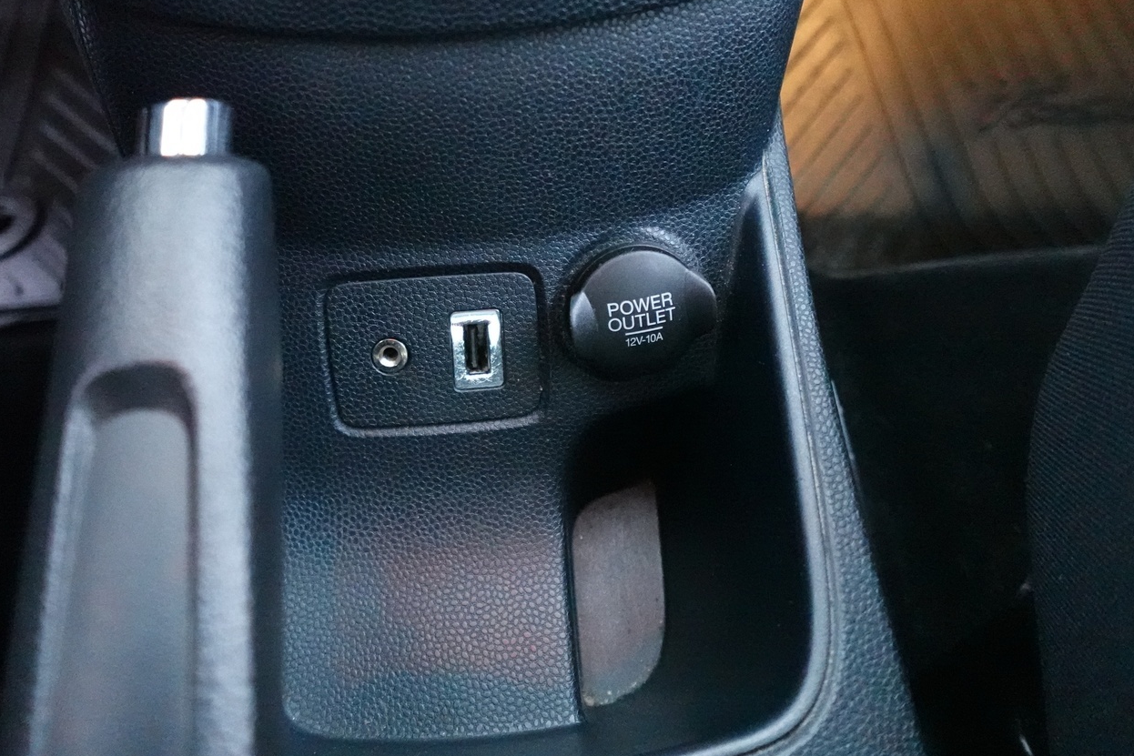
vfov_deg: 49.3
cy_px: 314
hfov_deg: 69.2
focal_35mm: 26
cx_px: 513
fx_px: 819
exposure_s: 1/30
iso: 6400
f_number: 2
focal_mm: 7.6
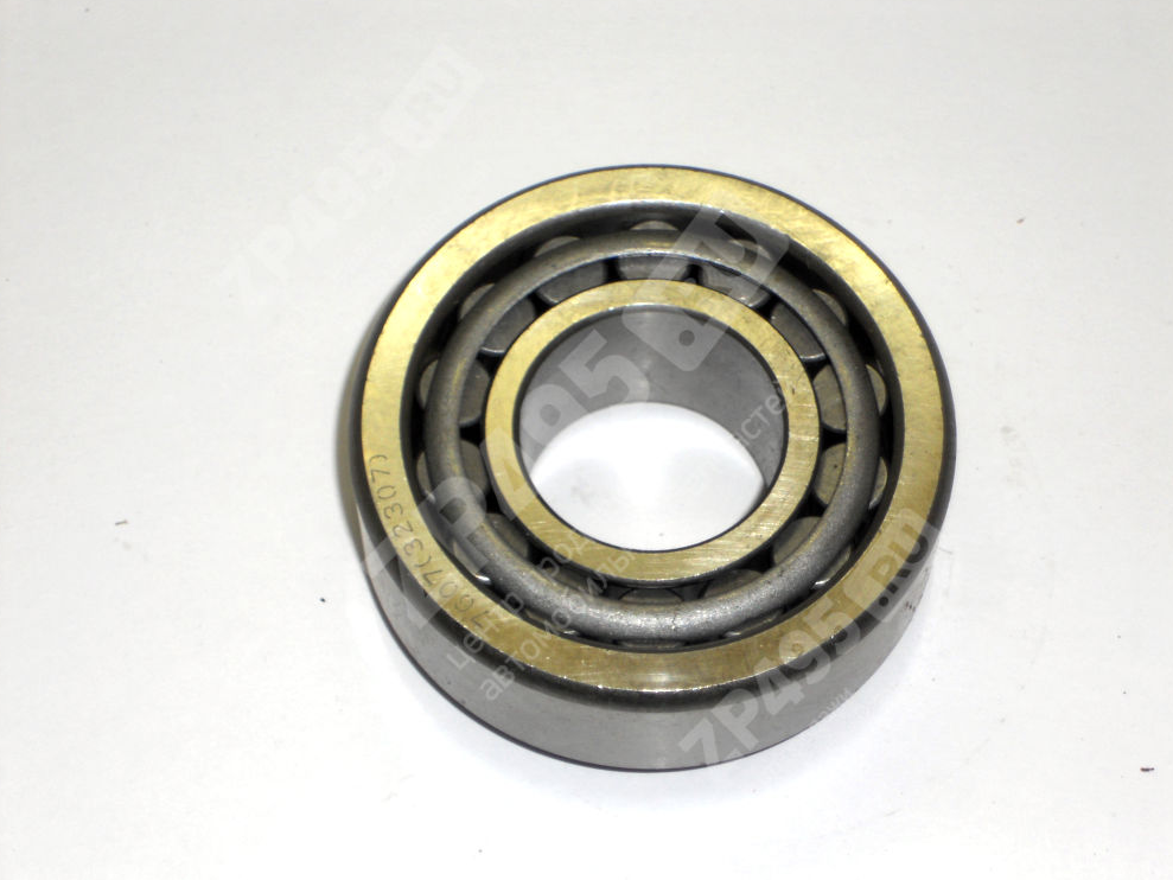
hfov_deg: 21.1
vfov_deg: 15.9
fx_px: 3152
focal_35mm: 93
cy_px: 436
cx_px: 585
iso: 80
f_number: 5.4
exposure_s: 1/60
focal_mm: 16.5
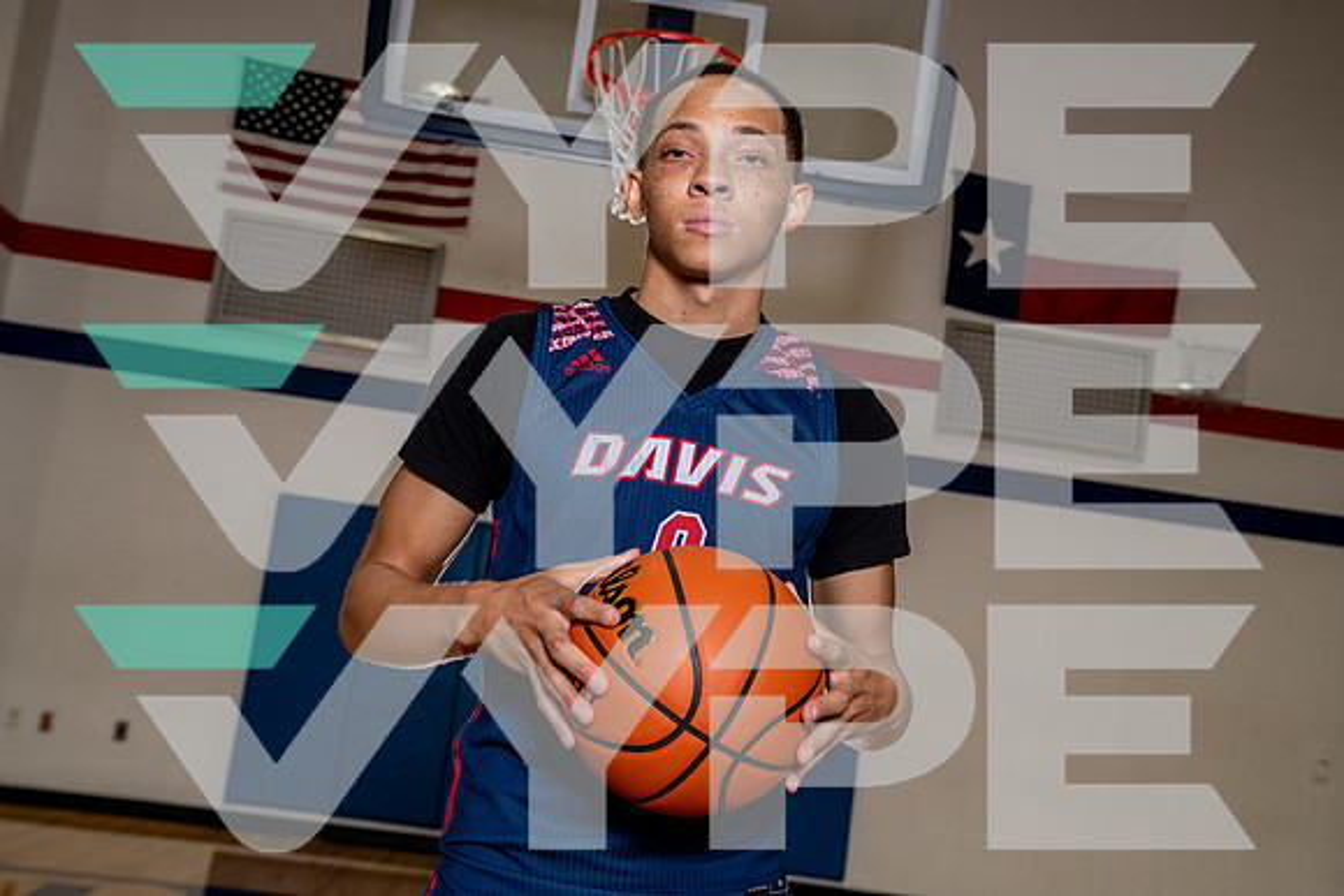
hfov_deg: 48.4
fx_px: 1494
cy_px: 448
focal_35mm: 40
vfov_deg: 33.4
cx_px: 672
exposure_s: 1/200
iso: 500
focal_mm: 40
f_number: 5.6
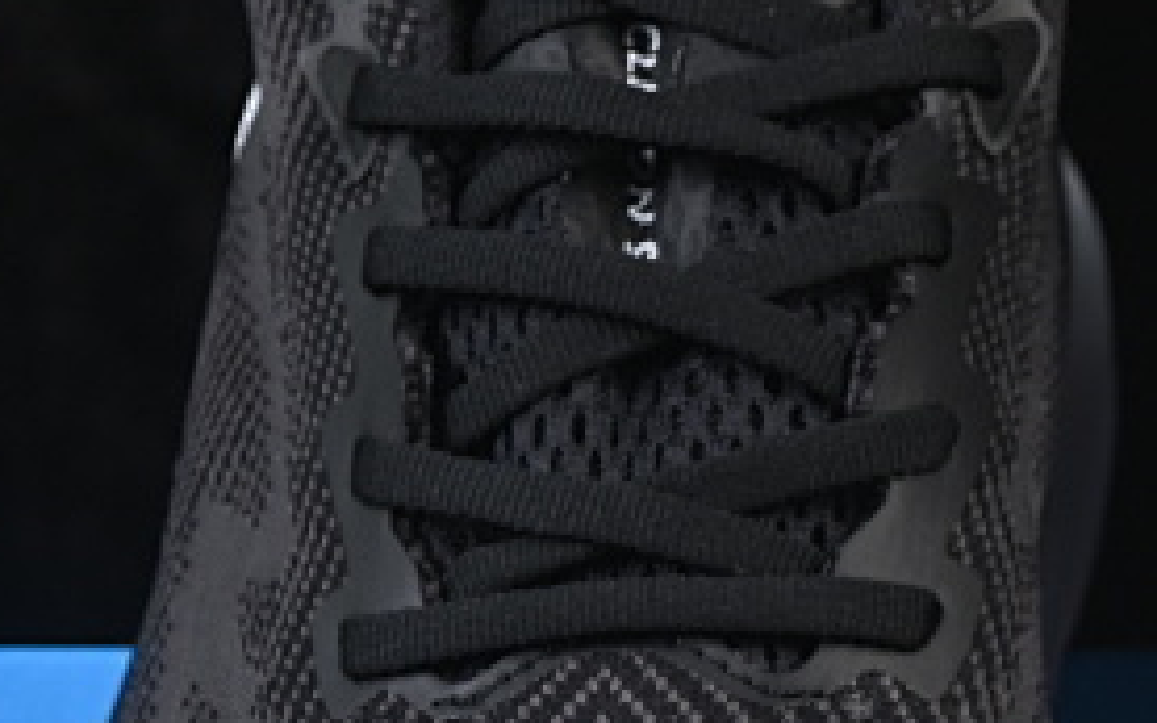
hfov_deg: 7.0
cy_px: 719
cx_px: 1190
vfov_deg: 4.4
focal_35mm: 298
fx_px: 9395
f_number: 6.3
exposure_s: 1/60
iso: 160
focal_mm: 50
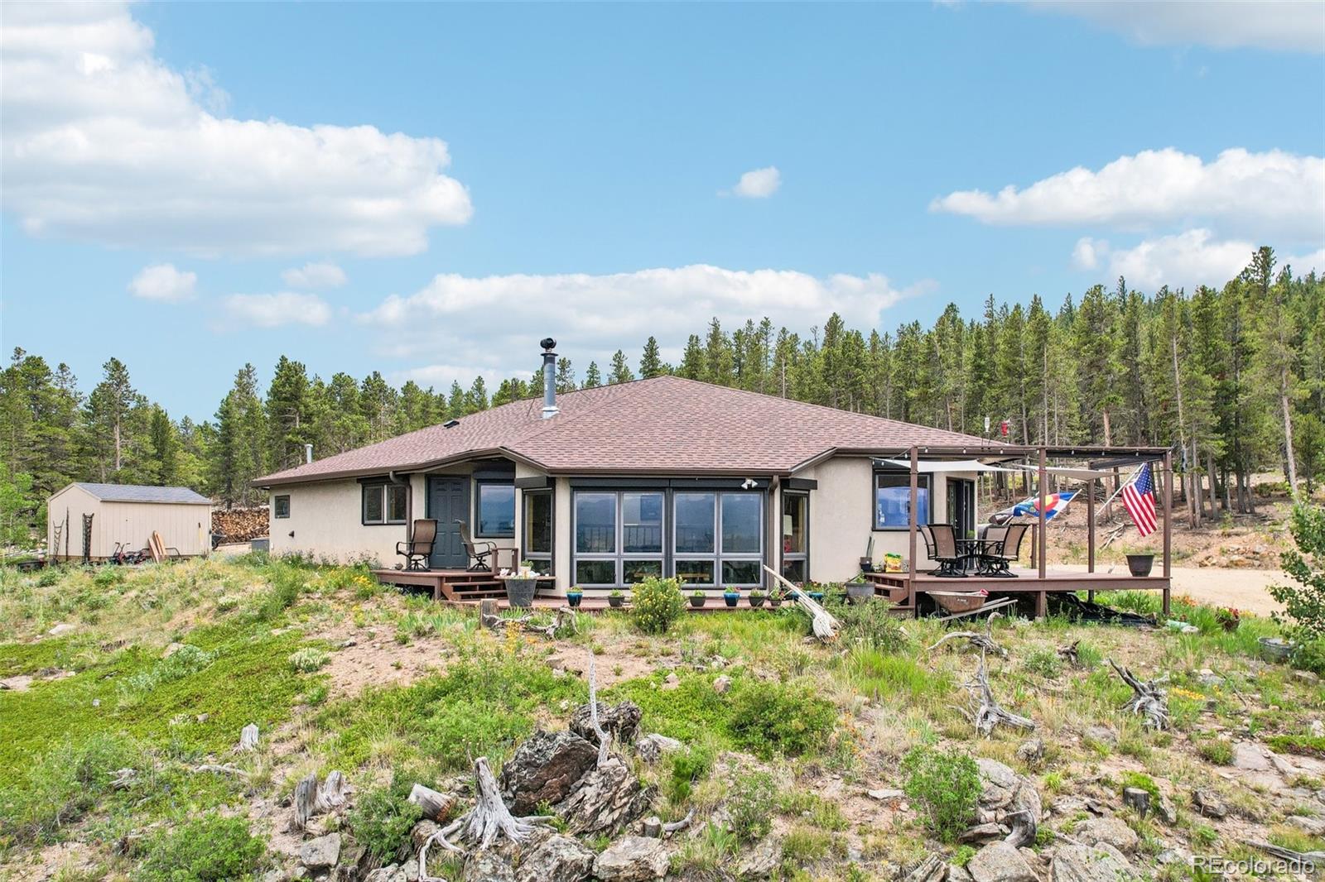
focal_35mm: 22
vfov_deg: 57.2
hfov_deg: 78.6
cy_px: 441
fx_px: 810
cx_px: 662
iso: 160
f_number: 2.8
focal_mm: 8.4
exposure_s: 1/640
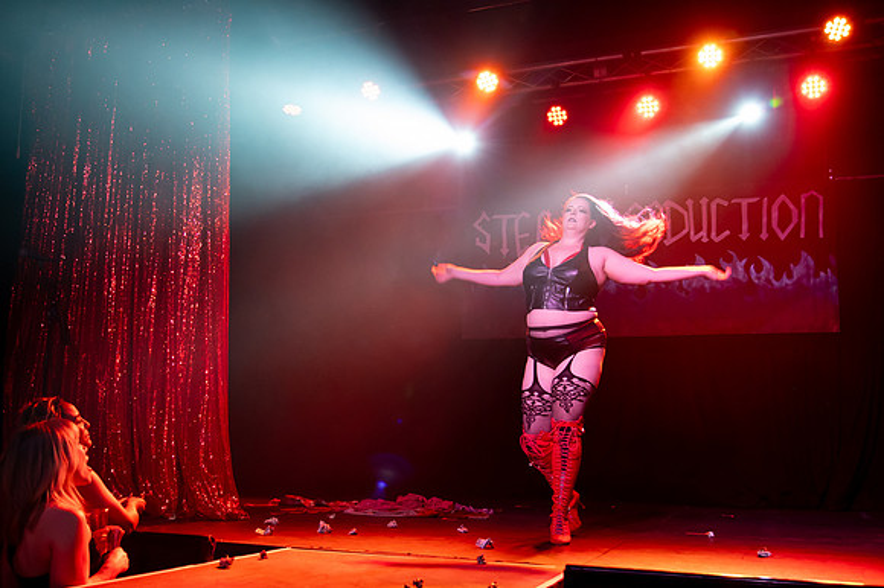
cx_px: 420
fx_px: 946
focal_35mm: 39
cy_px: 310
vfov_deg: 34.5
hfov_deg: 50.1
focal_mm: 30
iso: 4000
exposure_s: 1/160
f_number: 4
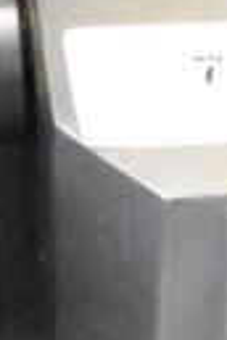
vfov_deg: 5.3
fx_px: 3632
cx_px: 586
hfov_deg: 3.5
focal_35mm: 384
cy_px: 518
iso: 16000
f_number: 4.8
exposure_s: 1/60
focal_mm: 36
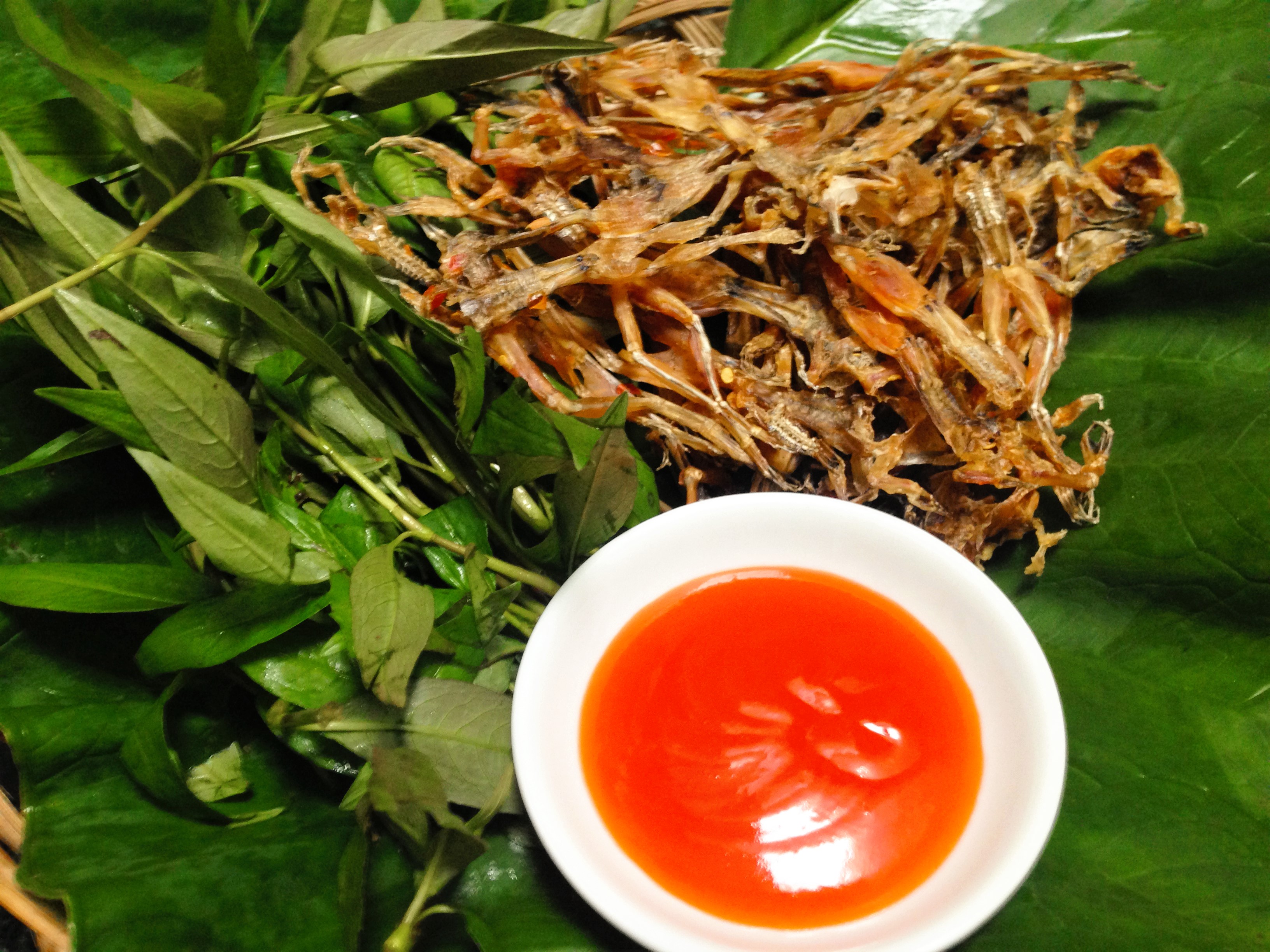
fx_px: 1211
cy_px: 476
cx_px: 635
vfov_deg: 42.9
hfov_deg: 55.4
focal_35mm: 33
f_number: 2.4
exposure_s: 1/20
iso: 125
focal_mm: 4.12
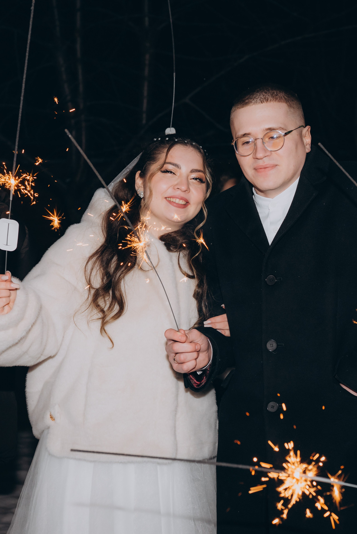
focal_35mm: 75
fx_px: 1119
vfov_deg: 26.9
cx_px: 222
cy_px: 267
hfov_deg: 18.1
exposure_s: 1/200
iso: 125
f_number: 5
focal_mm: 50
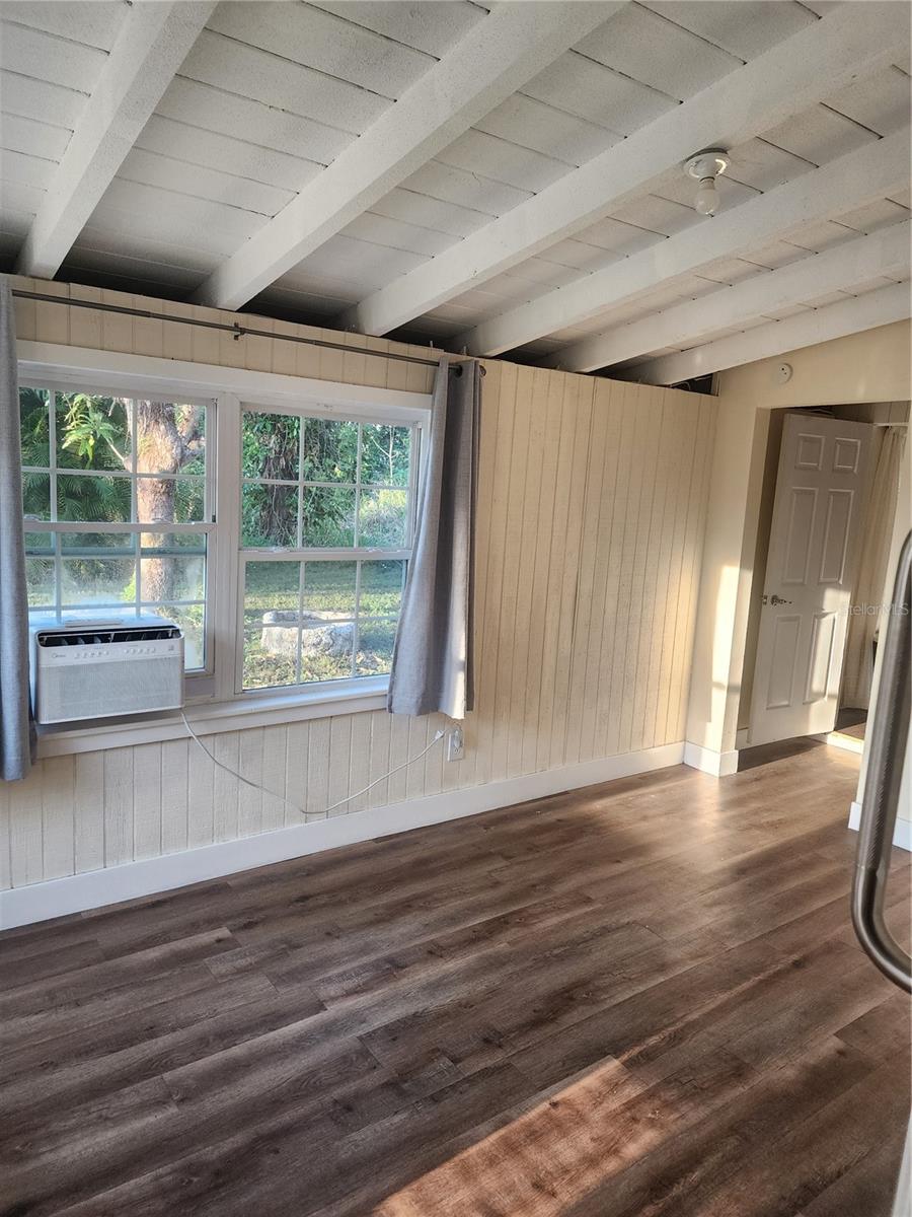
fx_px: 808
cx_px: 456
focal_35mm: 23
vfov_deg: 73.9
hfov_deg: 58.9
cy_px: 608
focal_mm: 6.4
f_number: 1.8
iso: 160
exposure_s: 1/120
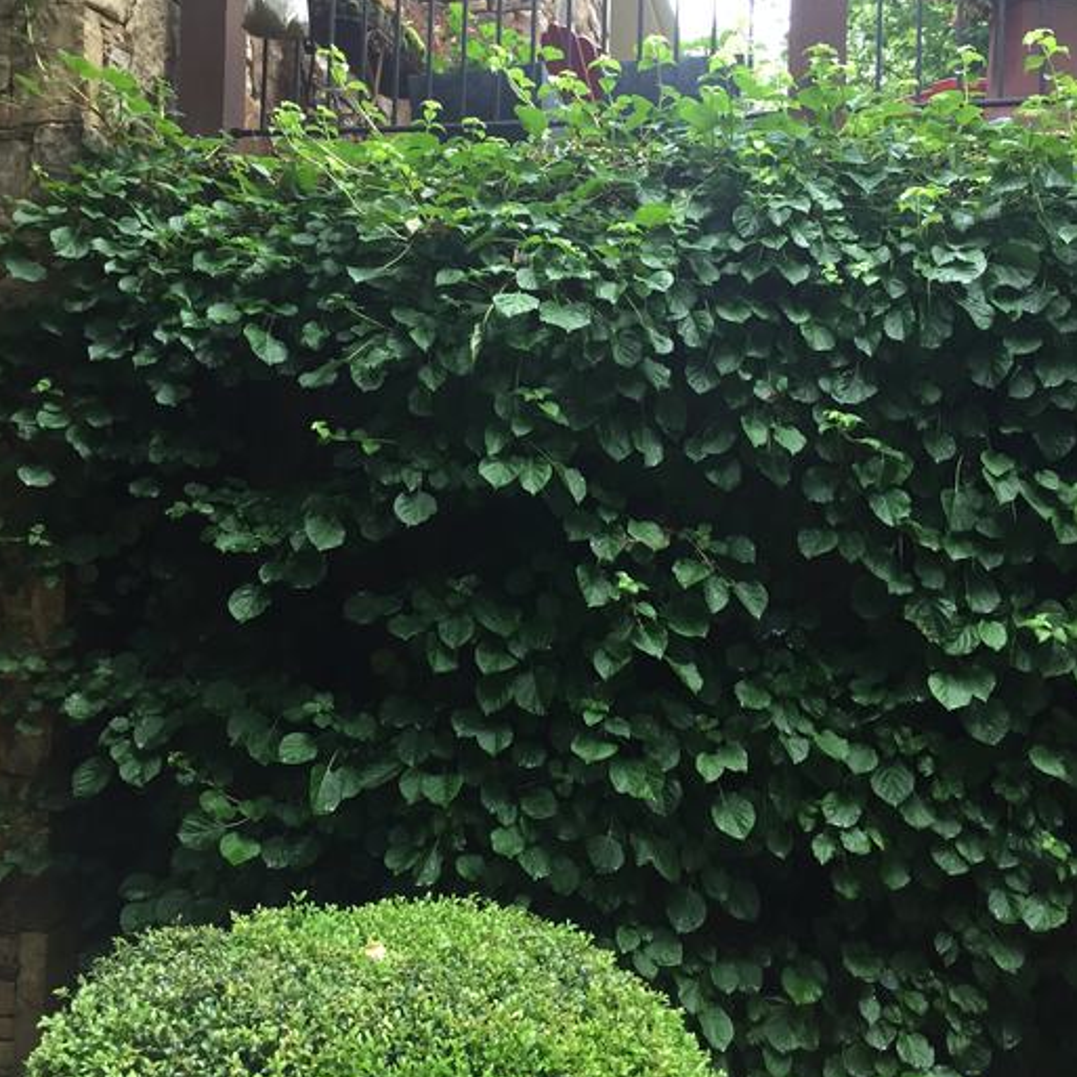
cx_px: 532
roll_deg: -0.8
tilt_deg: +3.5
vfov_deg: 46.9
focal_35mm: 35
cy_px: 426
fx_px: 1232
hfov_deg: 47.2
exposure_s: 1/30
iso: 80
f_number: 2.2
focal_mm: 4.15
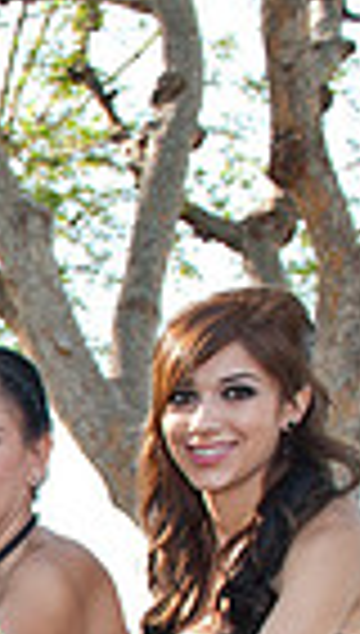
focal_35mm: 103
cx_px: -621
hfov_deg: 9.8
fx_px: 1737
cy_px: 863
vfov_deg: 18.9
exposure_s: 1/160
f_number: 4.5
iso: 200
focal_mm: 24
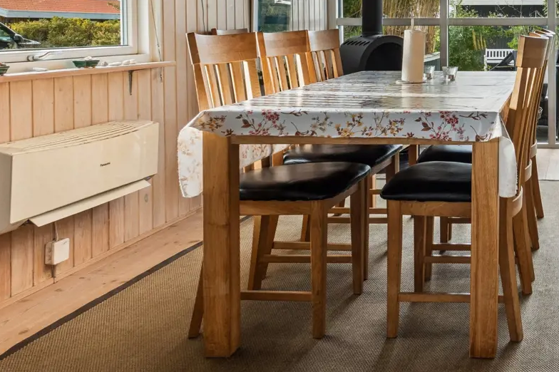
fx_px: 770
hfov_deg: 36.0
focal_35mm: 50
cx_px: 558
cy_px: 30
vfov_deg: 26.2
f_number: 8
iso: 400
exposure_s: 1/50
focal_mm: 13.5
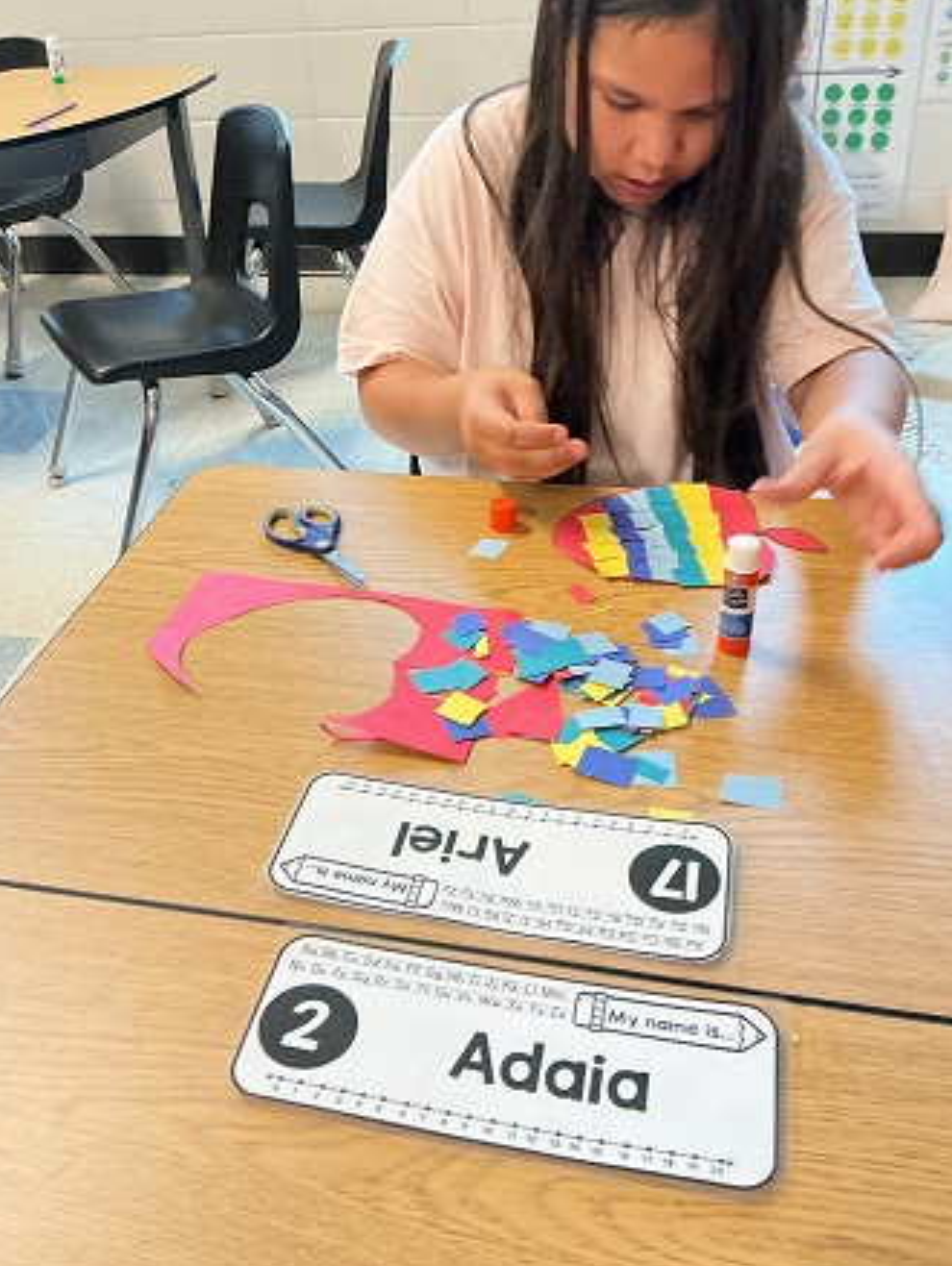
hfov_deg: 42.9
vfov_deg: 55.3
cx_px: 420
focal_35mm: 33
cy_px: 597
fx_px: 1208
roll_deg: +4.1
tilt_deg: -34.5
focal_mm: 3
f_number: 1.8
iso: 200
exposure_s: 1/50
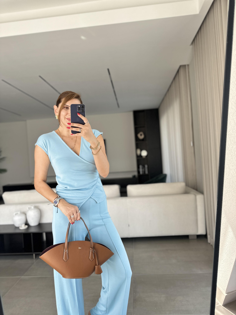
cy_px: 158
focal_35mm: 24
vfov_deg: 71.6
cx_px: 118
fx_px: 218
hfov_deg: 56.8
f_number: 1.78
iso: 125
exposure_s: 1/121
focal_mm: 6.86
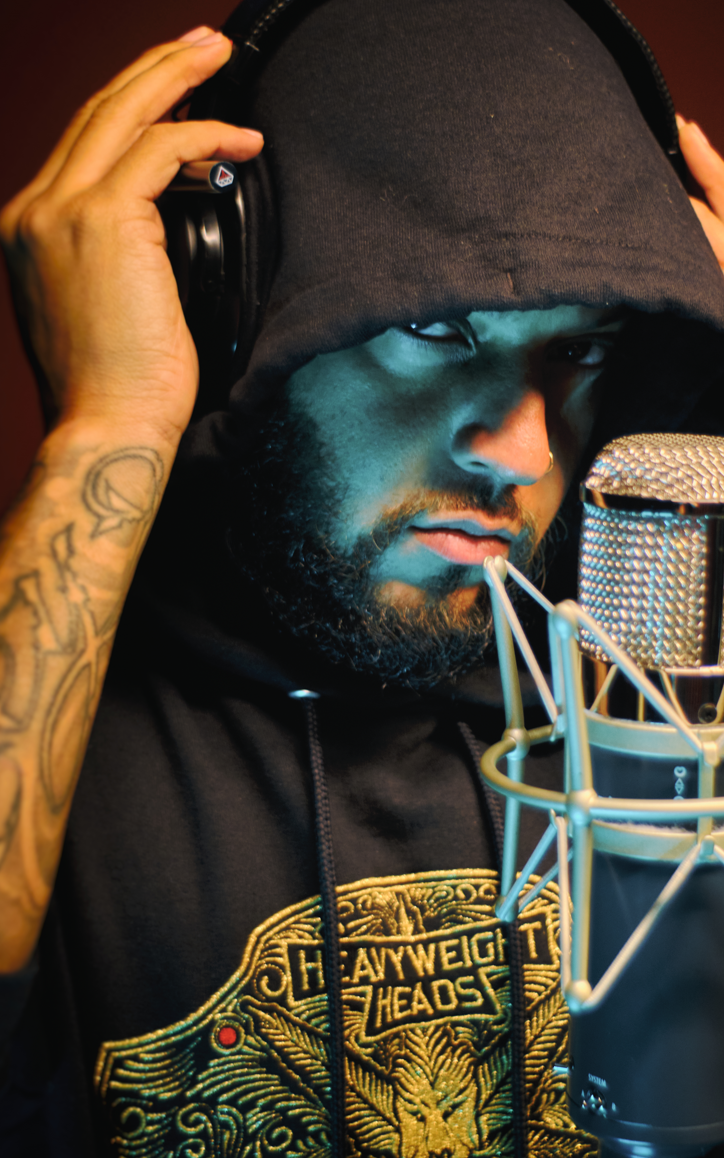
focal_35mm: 47
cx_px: 449
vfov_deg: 42.6
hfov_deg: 27.3
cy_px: 564
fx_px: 1484
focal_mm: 24
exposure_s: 1/60
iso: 640
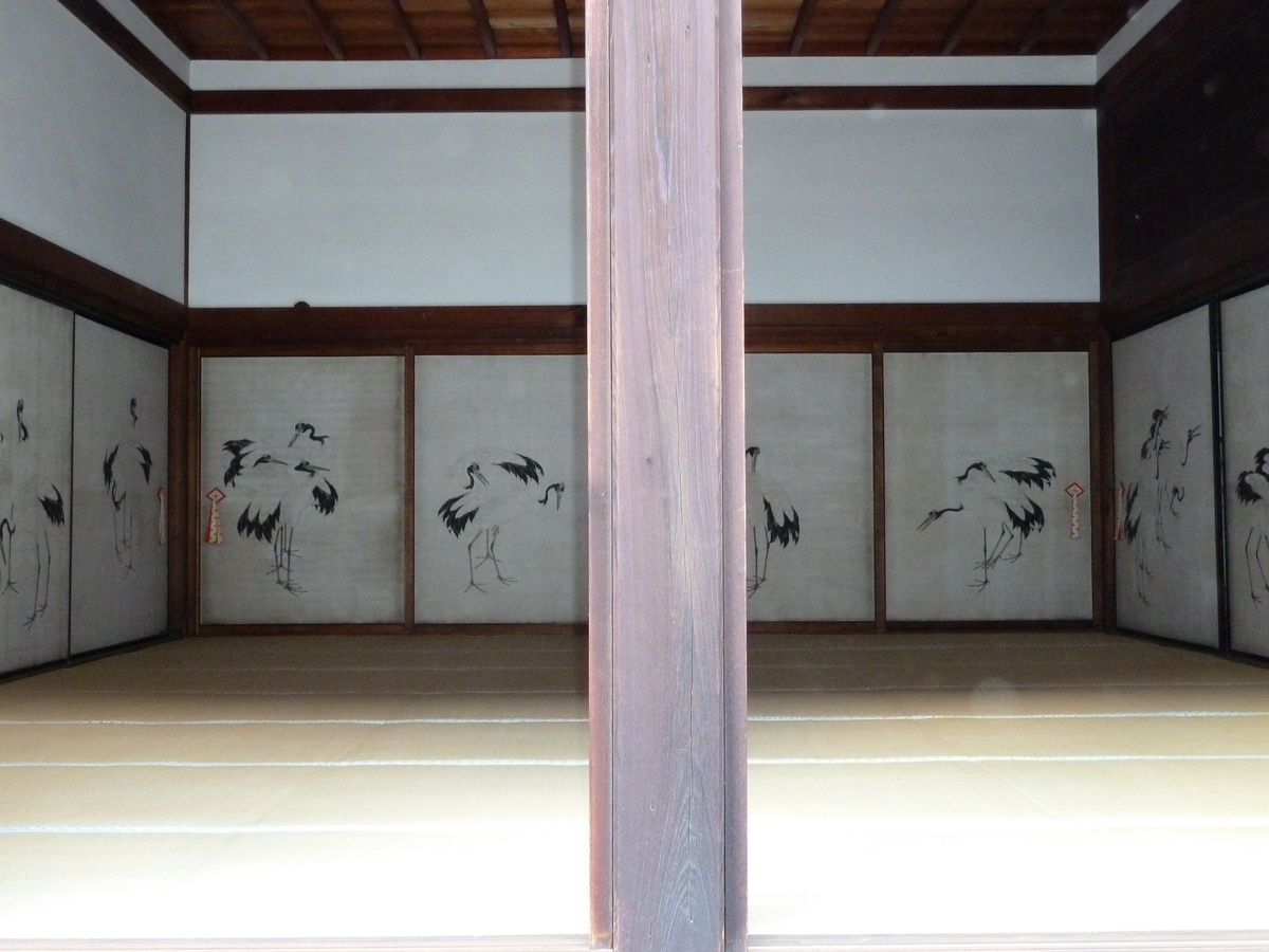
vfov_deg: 36.0
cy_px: 476
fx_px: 1466
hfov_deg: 46.8
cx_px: 634
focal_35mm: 40
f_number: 3.6
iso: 500
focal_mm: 6.5
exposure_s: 1/30
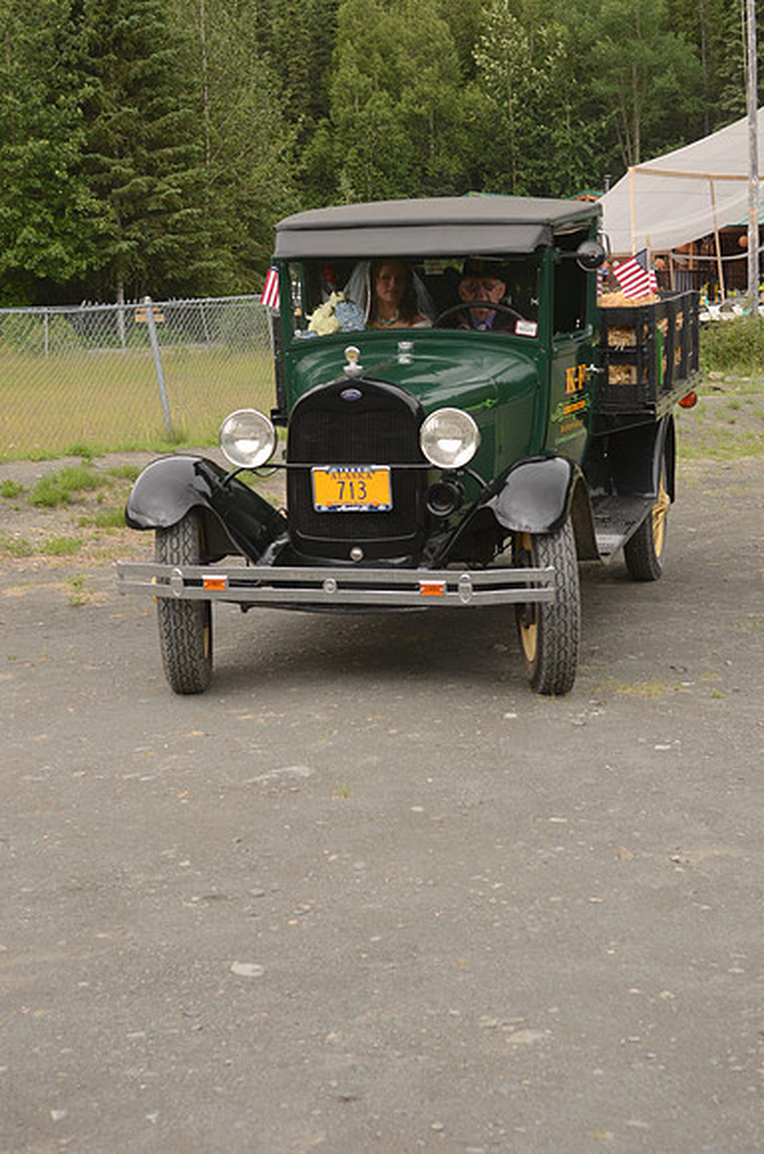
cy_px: 577
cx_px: 382
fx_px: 2111
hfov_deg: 20.5
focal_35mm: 66
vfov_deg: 30.6
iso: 200
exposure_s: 1/320
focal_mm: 44
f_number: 6.3
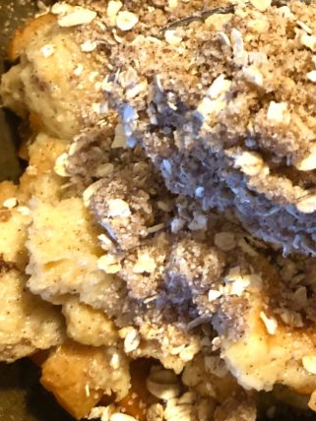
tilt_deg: -60.4
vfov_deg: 26.1
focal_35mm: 67
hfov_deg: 20.8
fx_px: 815
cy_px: -71
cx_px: 353
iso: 40
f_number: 1.8
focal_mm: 3.99
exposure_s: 1/15
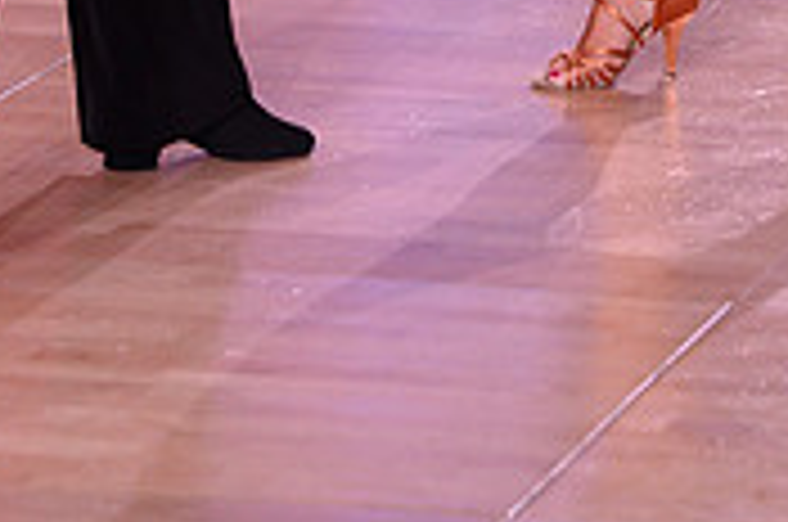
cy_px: -675
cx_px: 480
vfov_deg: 3.4
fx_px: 8696
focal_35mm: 398
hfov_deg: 5.2
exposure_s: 1/250
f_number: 5
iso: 2000
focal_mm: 120
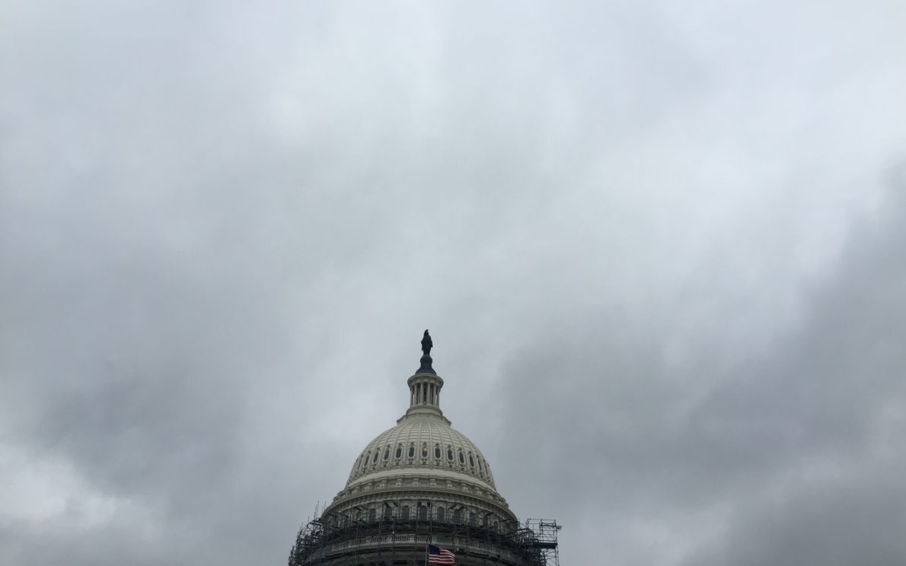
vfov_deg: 40.5
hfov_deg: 61.2
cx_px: 456
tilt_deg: +39.8
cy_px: 239
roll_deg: -1.6
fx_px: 766
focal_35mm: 31
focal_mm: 4.15
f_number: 2.2
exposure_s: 1/120
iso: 32
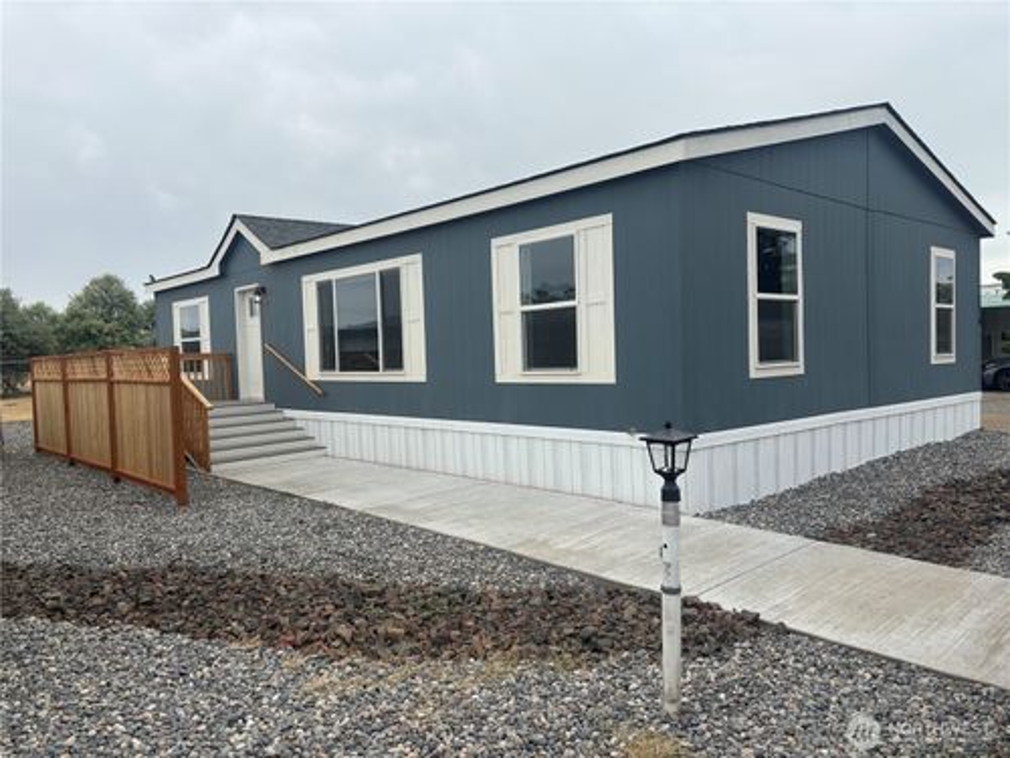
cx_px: 505
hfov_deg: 67.3
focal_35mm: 26
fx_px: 759
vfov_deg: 53.1
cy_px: 379
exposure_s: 1/1876
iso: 50
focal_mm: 5.96
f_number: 1.6
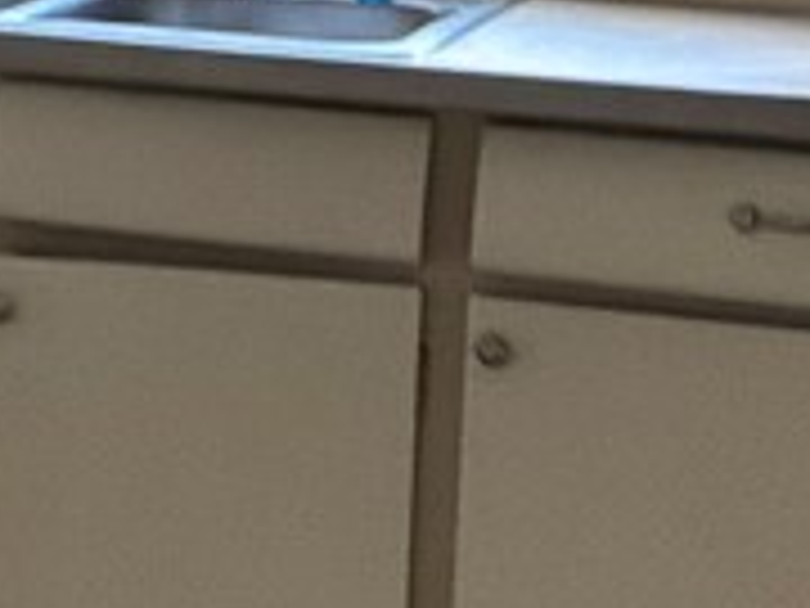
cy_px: 5
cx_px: -468
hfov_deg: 11.8
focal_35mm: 159
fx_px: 3721
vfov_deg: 9.3
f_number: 1.8
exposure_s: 1/40
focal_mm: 3
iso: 200
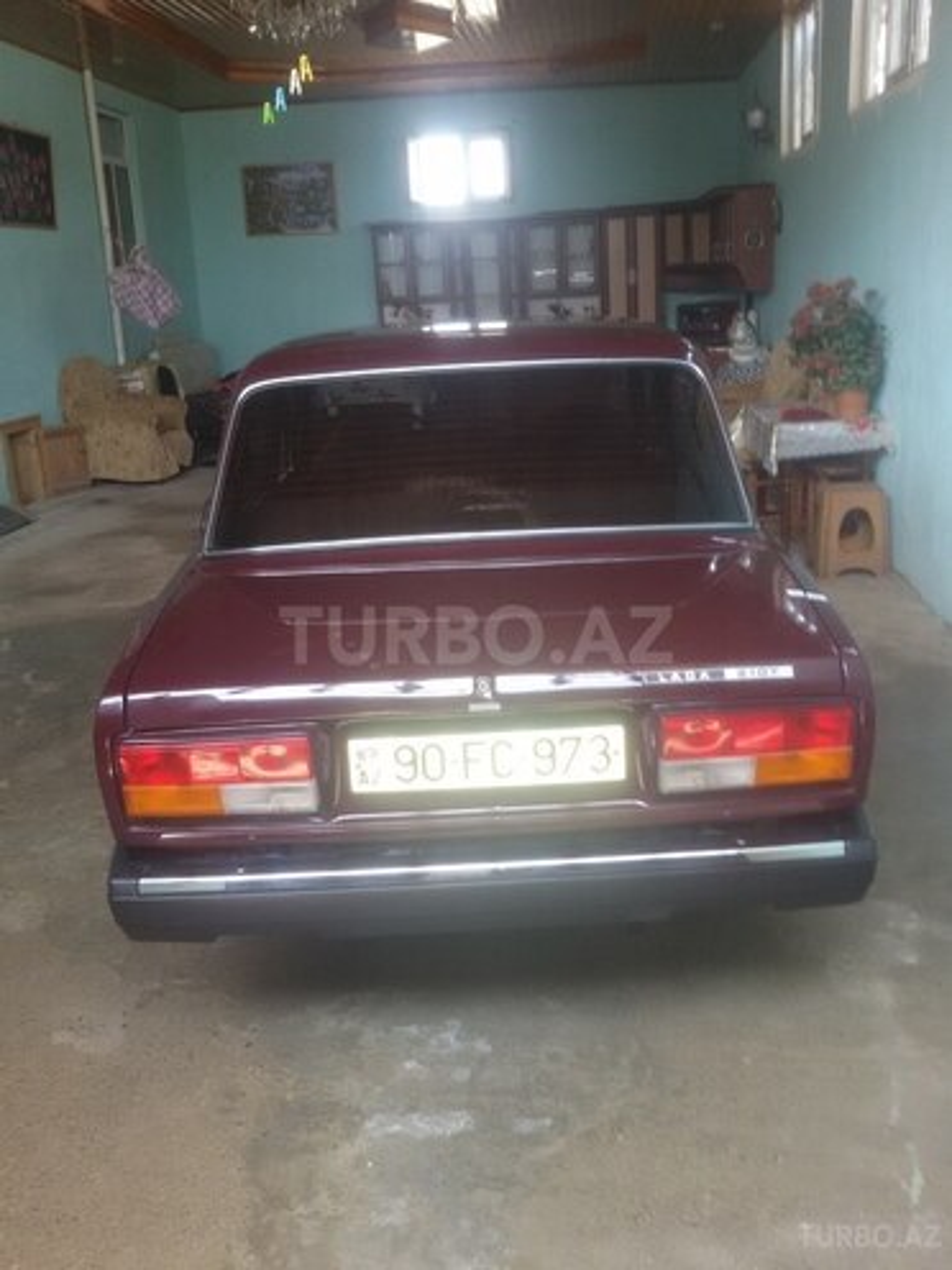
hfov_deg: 45.4
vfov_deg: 58.4
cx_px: 476
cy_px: 635
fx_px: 1137
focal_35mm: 31
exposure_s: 1/25
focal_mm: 2.93
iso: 50
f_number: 2.4
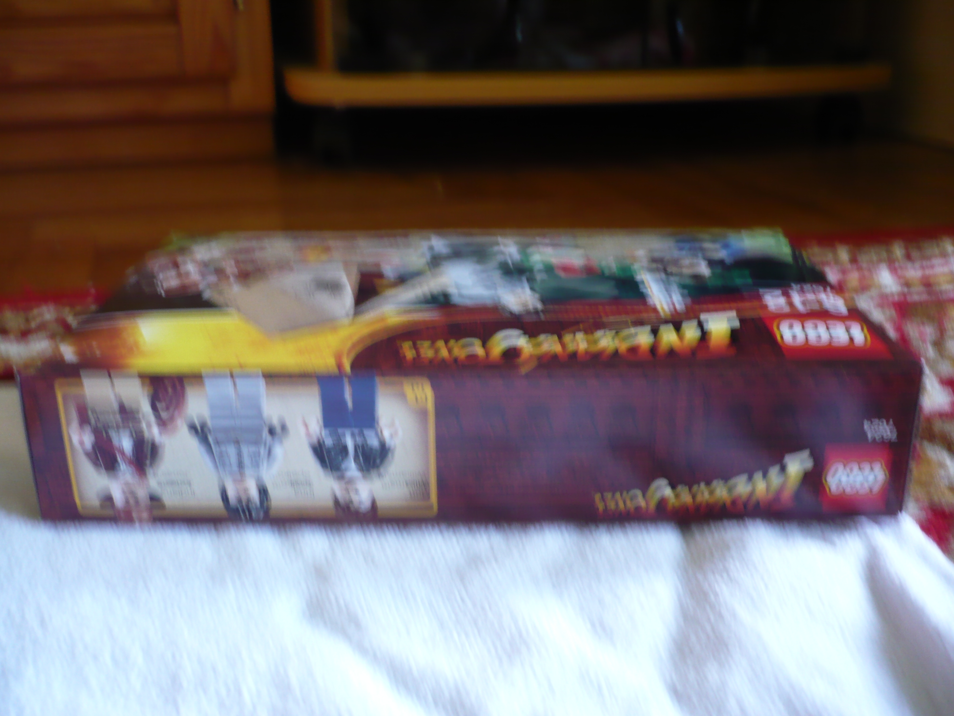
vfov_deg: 40.7
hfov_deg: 52.6
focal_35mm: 35
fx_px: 965
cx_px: 477
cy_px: 358
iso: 200
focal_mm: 5.8
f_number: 2.8
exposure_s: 1/8
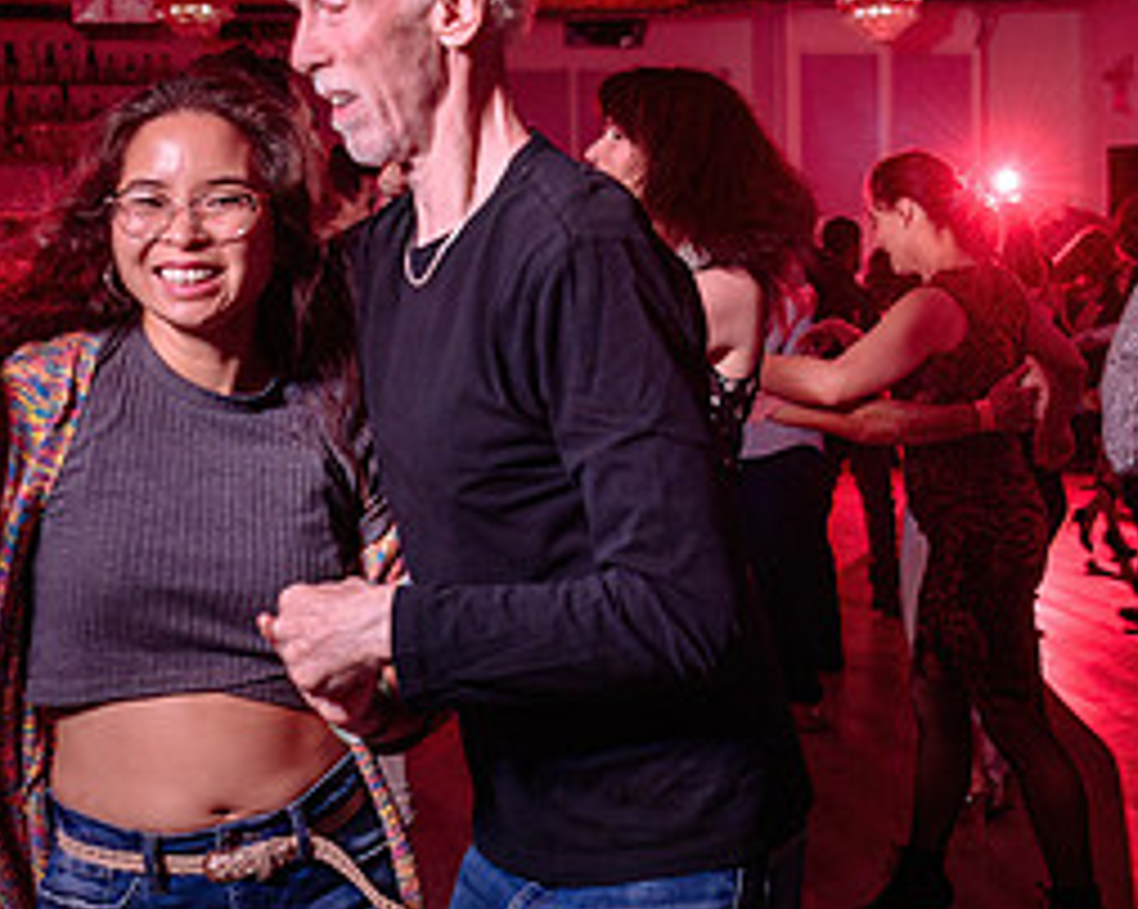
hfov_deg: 24.4
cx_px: 629
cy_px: 420
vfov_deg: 19.6
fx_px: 2625
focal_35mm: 78
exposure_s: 1/100
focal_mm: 30
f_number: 3.2
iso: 800
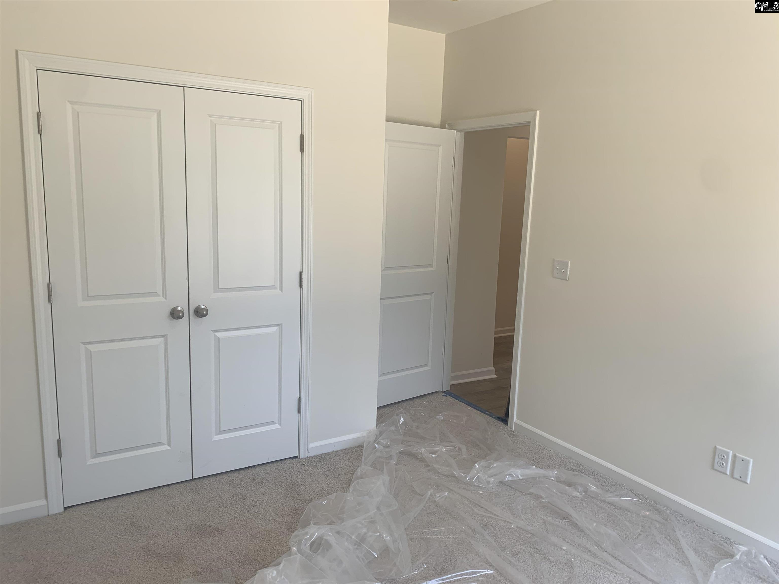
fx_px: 585
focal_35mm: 26
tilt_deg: -9.5
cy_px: 292
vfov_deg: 53.1
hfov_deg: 67.3
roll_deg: -1.2
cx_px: 390
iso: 32
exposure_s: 1/120
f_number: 1.8
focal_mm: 4.25
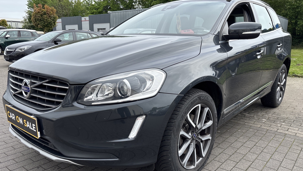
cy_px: 97
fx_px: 233
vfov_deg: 40.1
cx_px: 149
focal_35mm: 29
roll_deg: -0.8
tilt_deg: -13.8
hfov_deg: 66.1
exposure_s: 1/1248
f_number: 1.6
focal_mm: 5.96
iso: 50
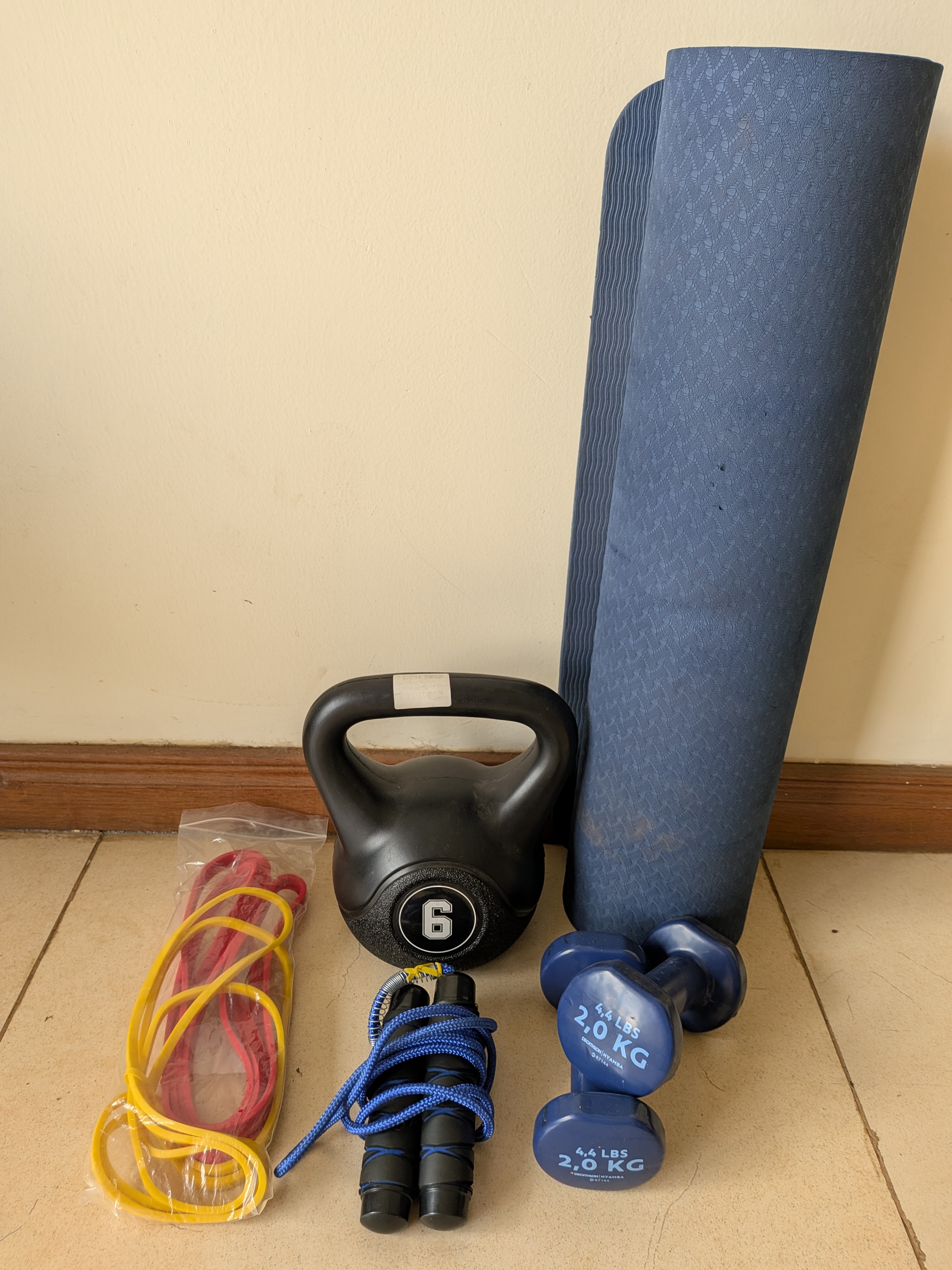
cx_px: 476
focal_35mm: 24
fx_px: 880
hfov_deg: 56.8
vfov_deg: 71.6
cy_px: 635
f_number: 1.7
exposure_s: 1/28.5
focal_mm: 4.53
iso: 43
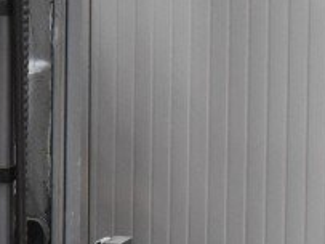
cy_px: 45
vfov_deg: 7.2
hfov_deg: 9.3
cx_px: -218
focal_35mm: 205
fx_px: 1924
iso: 1600
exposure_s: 1/30
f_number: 5
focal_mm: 24
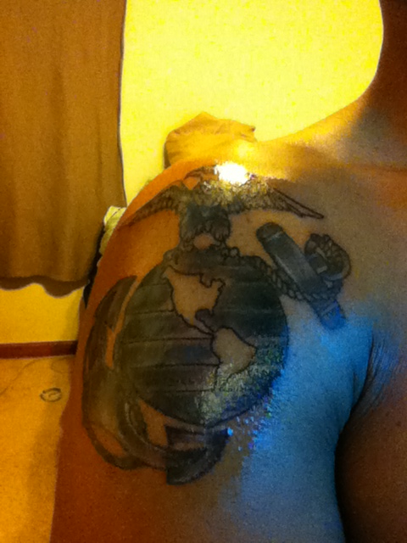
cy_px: 272
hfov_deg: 40.7
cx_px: 204
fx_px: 549
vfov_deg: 52.6
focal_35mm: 35
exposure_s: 1/30
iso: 1000
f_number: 2.4
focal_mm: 3.85
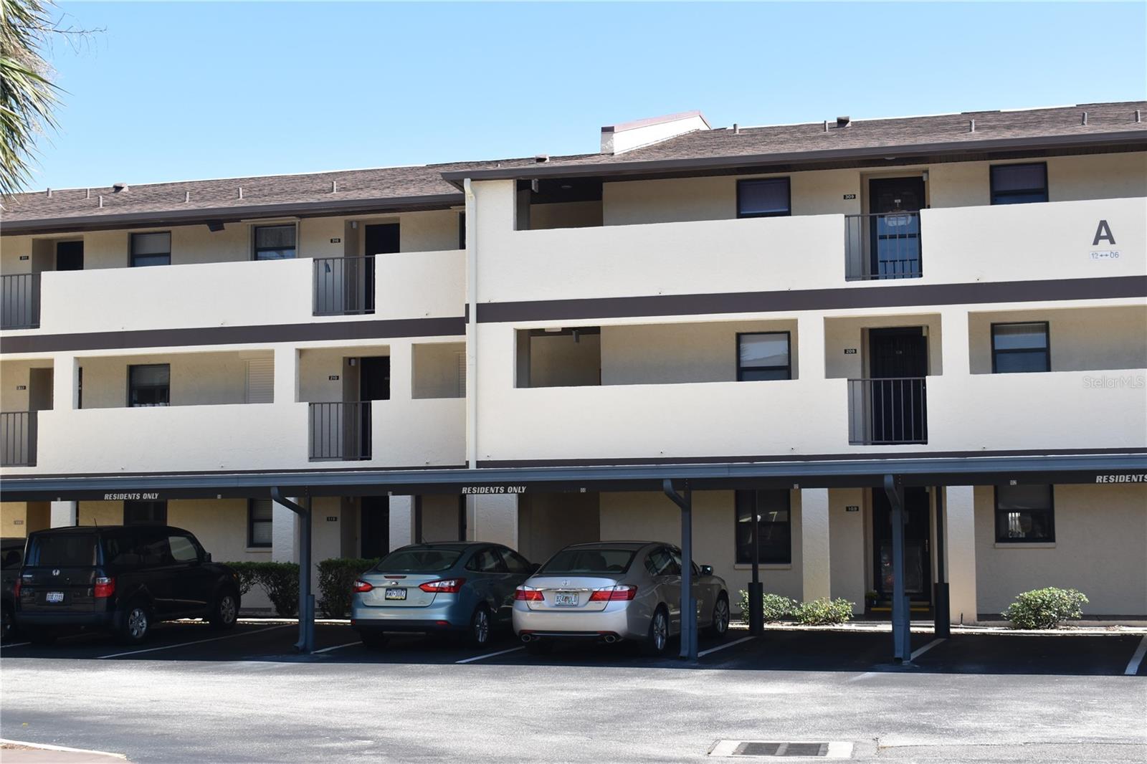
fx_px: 1624
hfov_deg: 38.9
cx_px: 574
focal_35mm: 51
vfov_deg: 26.5
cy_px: 382
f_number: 9
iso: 200
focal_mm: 34
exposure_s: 1/320
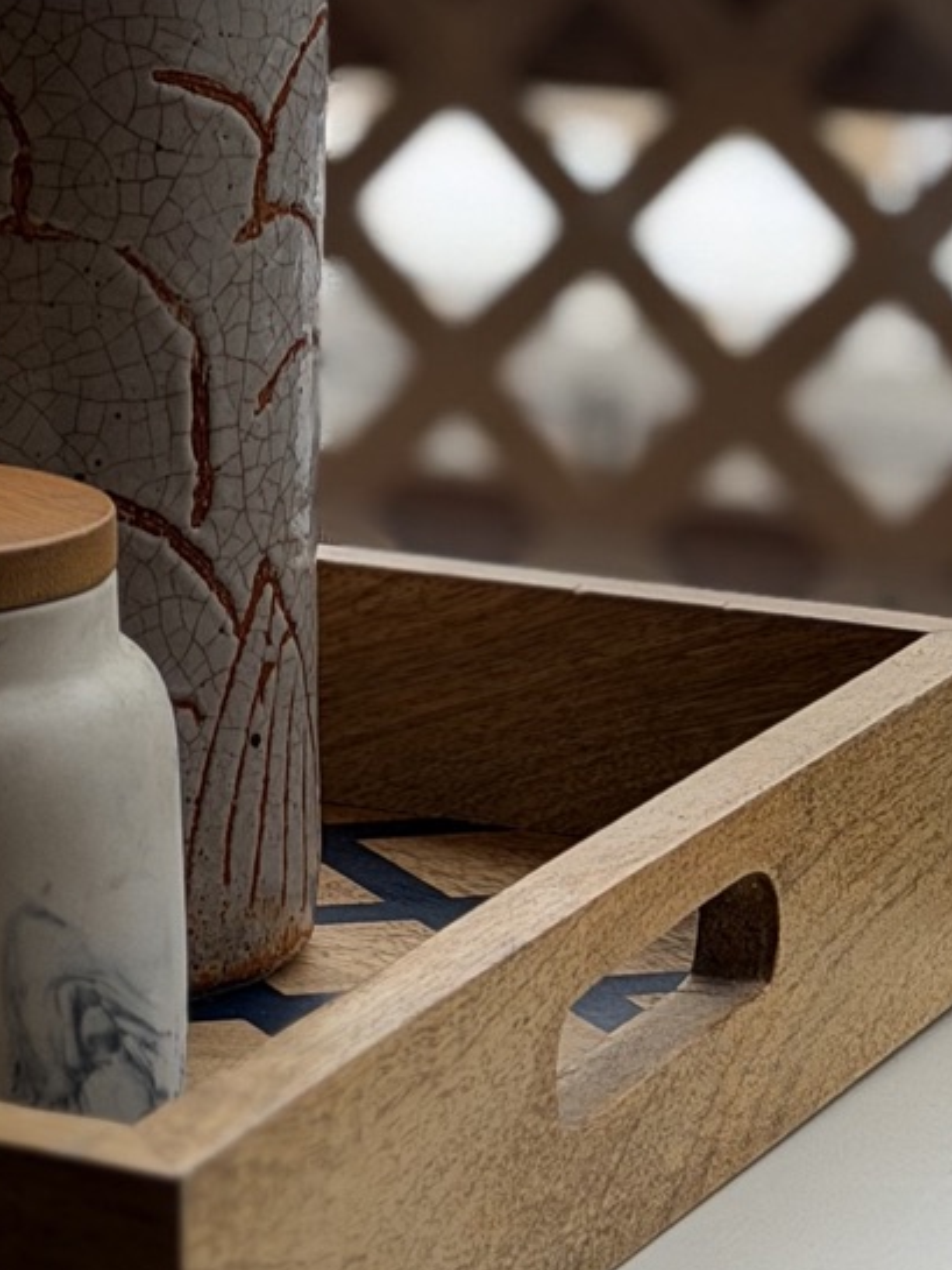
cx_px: -514
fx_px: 6195
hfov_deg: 8.6
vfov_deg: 11.4
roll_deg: +0.7
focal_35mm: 169
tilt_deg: -3.5
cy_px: -394
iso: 64
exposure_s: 1/819
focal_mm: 6.76
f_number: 1.78
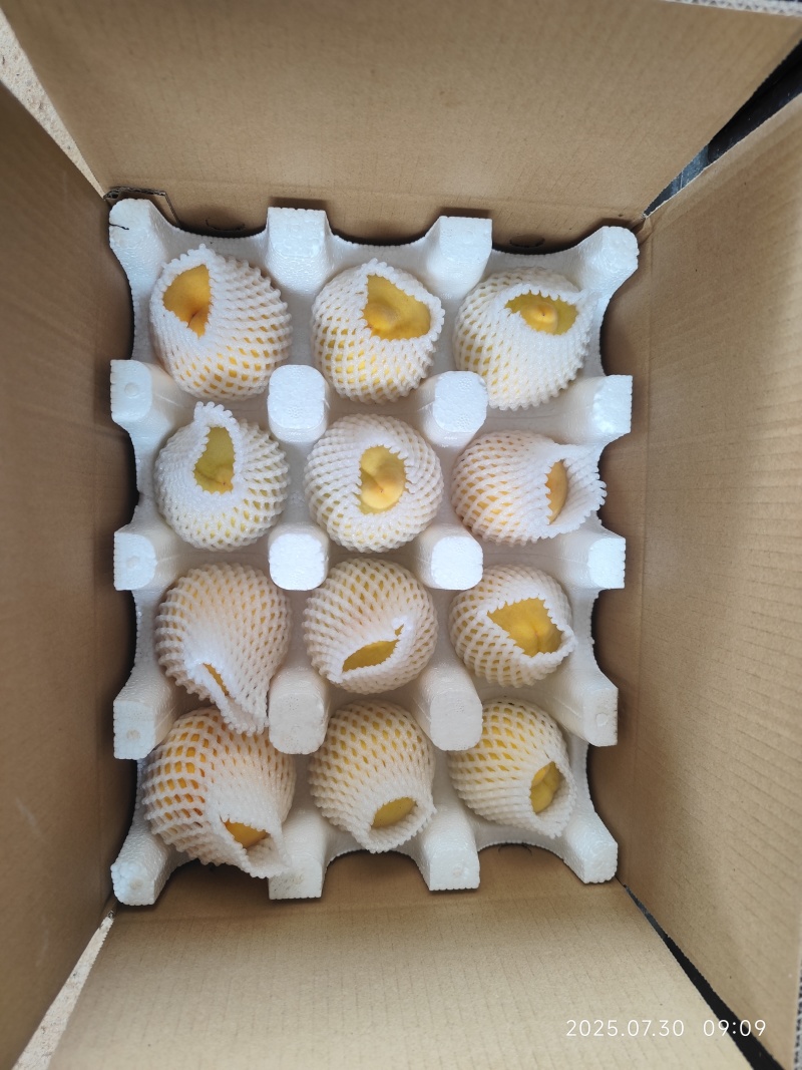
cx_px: 401
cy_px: 535
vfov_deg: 73.9
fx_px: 711
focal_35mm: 23
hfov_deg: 58.9
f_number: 1.65
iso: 250
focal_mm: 6.14
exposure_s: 1/100
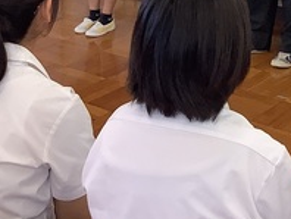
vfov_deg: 13.9
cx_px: 232
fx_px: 842
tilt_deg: -7.6
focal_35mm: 100
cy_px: -113
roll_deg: -2.4
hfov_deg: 19.4
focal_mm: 3.3
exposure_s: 1/120
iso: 80
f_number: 2.4
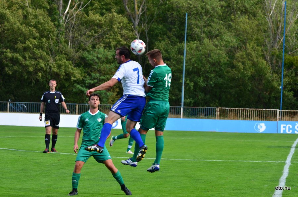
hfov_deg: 11.3
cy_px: 98
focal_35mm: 183
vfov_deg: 7.5
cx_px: 149
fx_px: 1512
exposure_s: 1/640
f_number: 6.3
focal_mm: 122
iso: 250
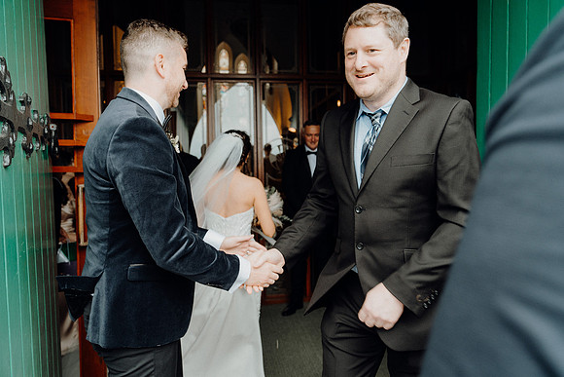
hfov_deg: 69.4
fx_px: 407
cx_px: 282
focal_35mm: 26
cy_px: 188
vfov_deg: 49.6
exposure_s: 1/200
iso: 400
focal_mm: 26
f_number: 3.5
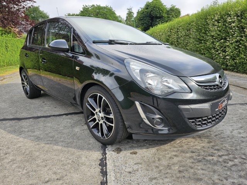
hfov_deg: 73.9
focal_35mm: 23
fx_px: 164
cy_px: 92
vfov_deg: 58.9
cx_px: 124
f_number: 1.7
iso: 12
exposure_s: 1/180
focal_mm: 6.3
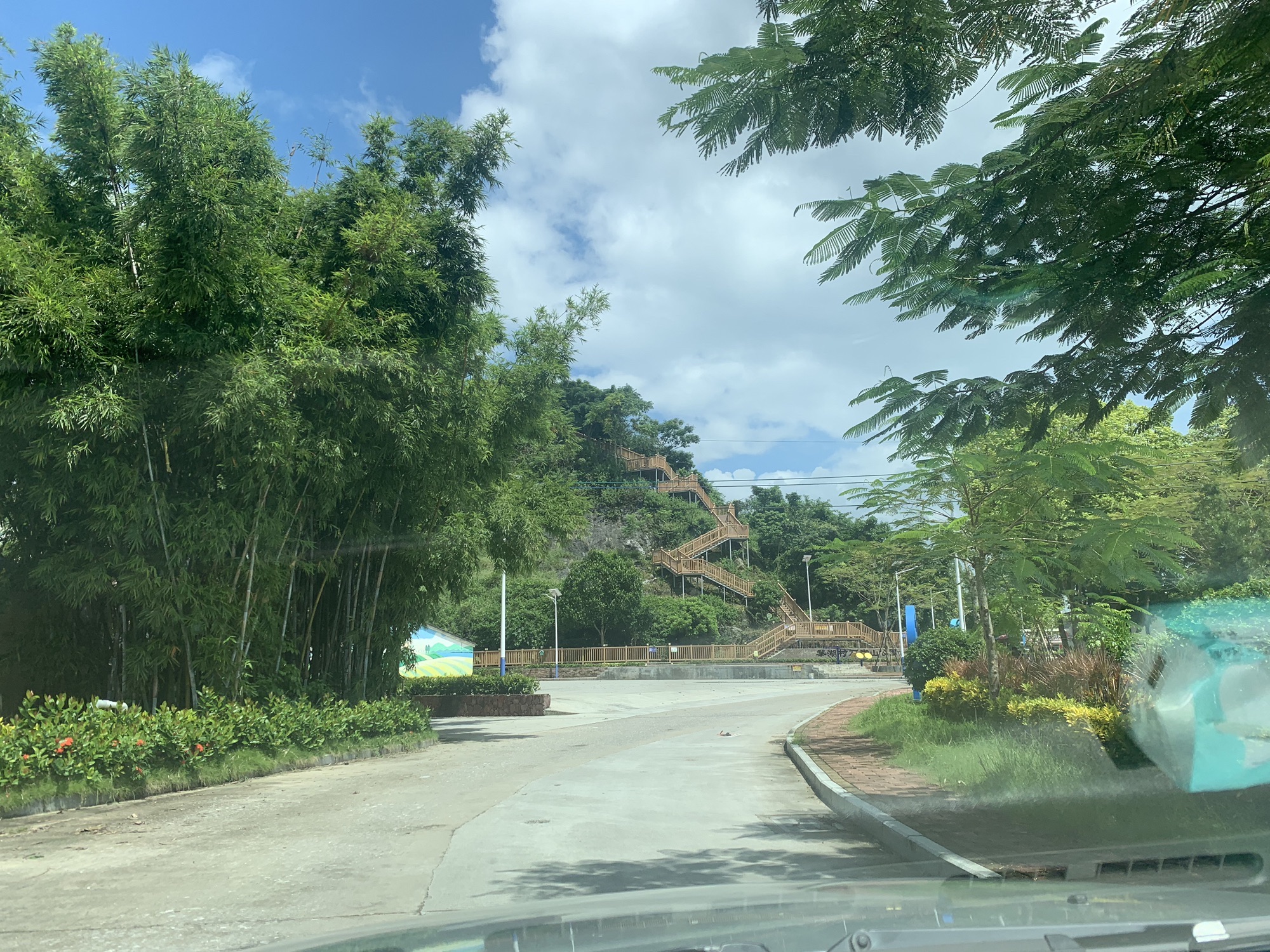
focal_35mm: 26
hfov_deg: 67.3
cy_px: 476
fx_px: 954
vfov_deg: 53.1
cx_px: 635
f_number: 1.8
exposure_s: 1/1953
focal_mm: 4.25
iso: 25
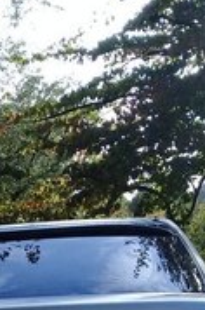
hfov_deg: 14.9
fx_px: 772
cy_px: 411
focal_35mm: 90
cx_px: 16
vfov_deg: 20.5
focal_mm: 3.3
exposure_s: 1/131
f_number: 2.2
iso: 50
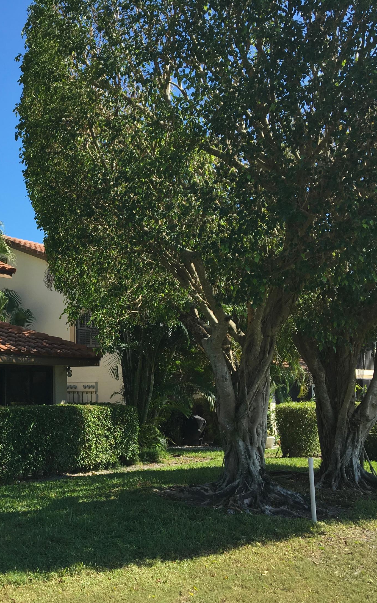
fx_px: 691
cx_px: 32
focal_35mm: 42
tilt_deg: +8.0
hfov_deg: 29.2
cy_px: 308
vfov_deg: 47.2
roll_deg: +0.4
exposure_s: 1/864
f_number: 2.2
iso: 25
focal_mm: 4.15
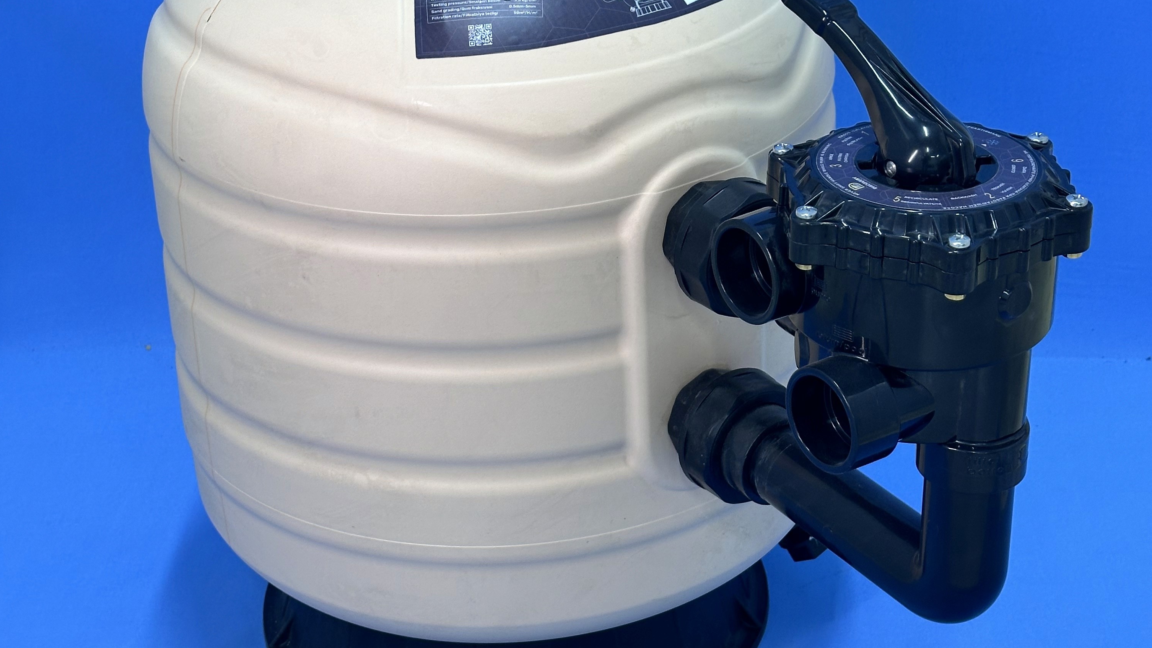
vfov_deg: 17.2
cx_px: 576
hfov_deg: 30.2
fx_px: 2138
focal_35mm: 70
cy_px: 235
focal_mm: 6.86
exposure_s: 1/100
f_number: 1.78
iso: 80
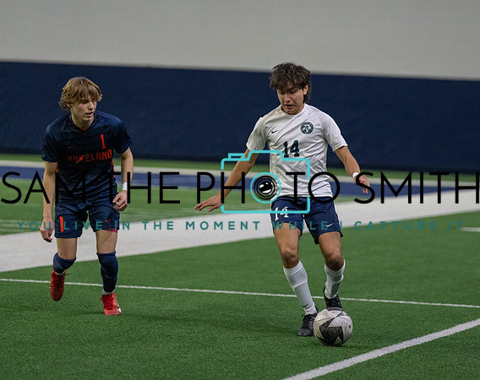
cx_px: 346
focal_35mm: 217
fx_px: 3076
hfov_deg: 8.9
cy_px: 181
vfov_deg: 7.1
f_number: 2.8
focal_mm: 151
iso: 4000
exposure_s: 1/1000
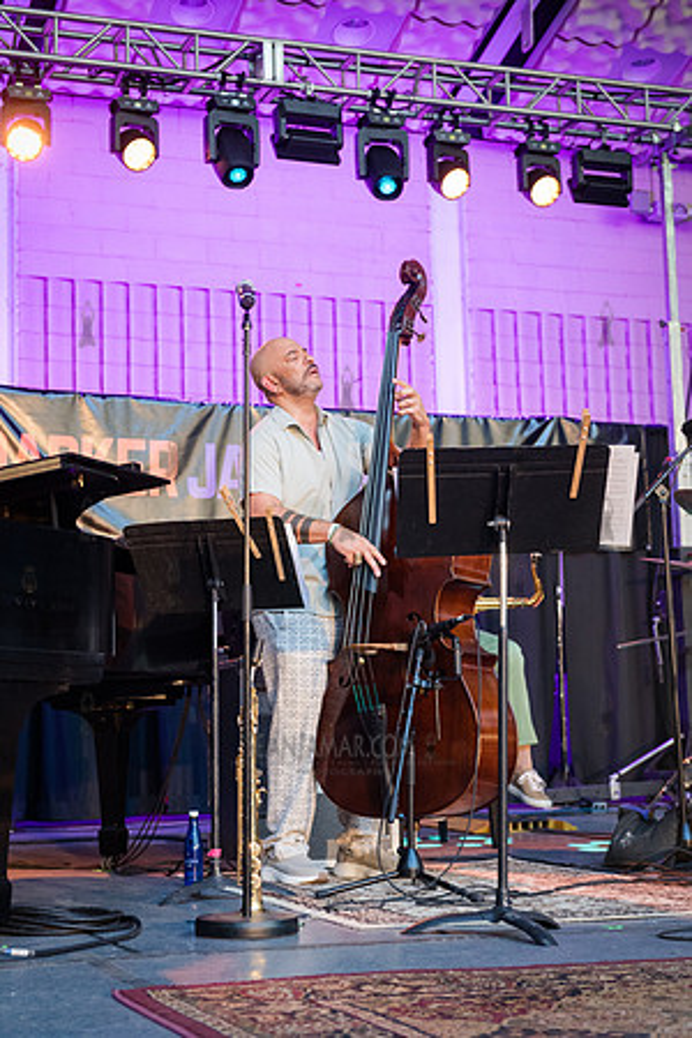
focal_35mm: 62
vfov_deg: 32.4
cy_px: 519
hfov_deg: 21.9
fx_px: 1788
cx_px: 346
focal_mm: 62
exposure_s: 1/400
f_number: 4
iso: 3200
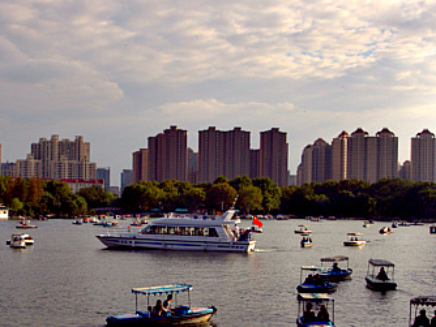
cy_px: 227
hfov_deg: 28.1
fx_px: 870
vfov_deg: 21.2
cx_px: 185
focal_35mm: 69
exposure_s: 1/500
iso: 200
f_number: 5.6
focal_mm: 19
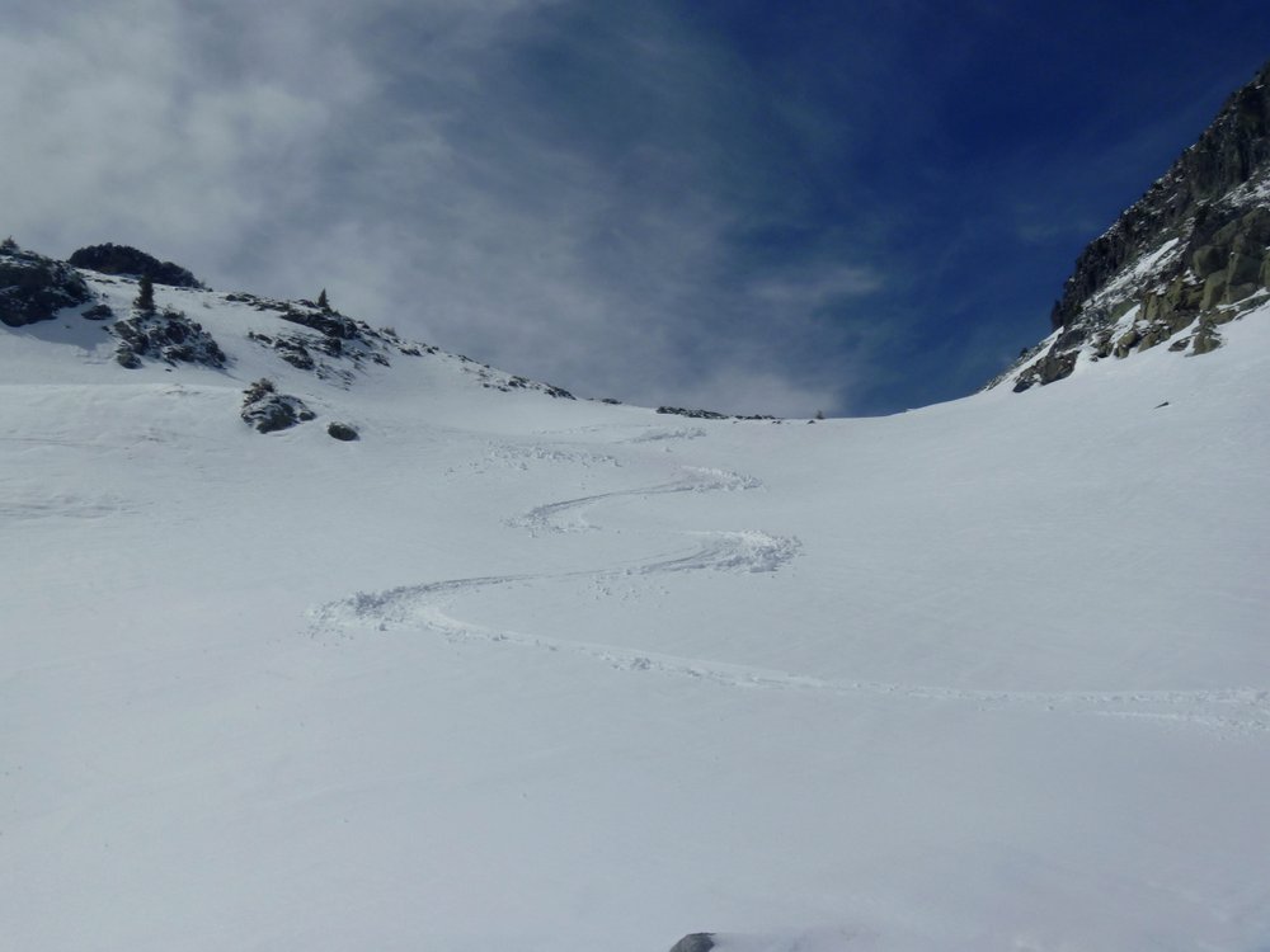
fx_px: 1284
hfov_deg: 52.6
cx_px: 635
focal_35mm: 35
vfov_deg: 40.7
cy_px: 476
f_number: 5.6
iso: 80
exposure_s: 1/1300
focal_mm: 6.3
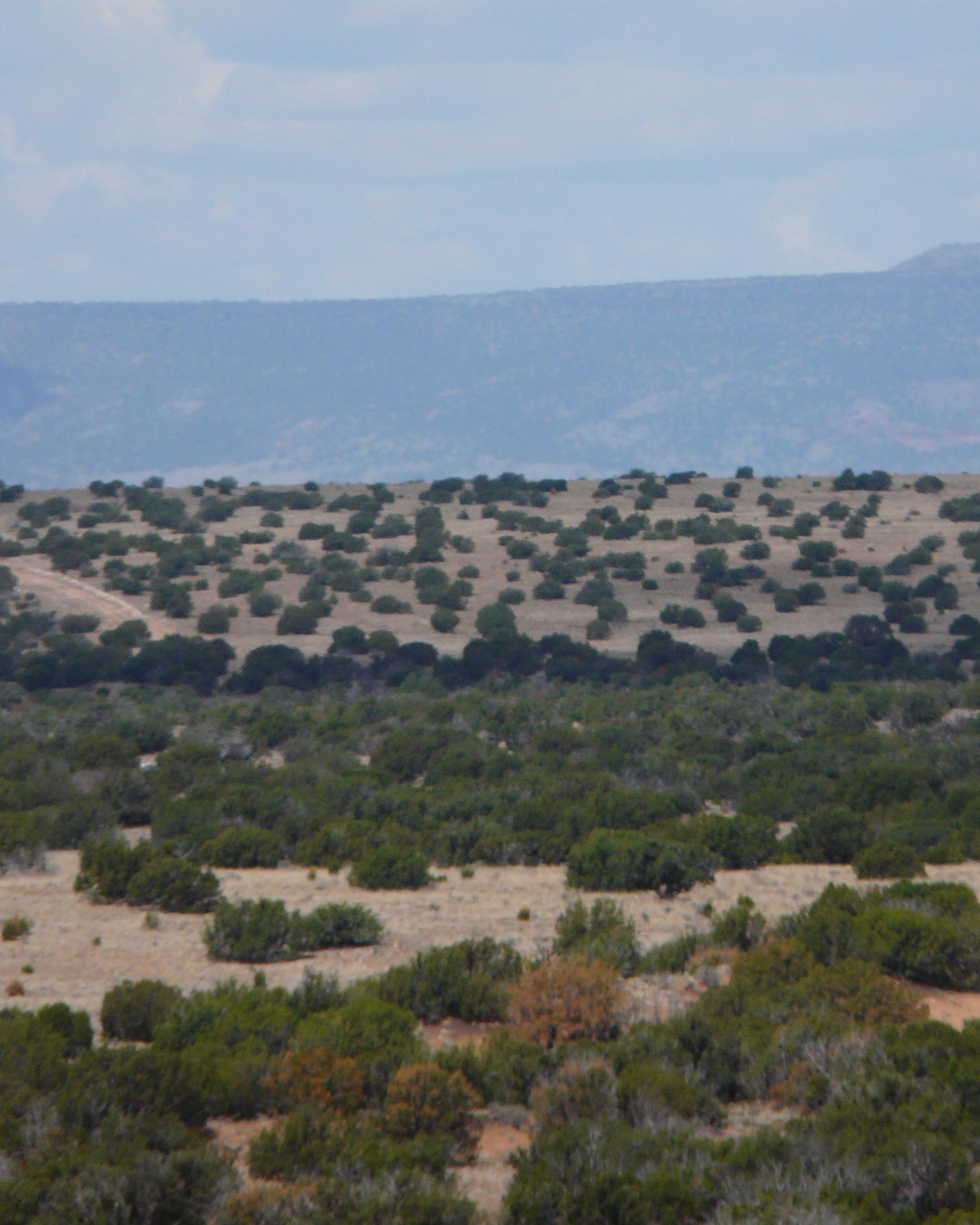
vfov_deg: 2.9
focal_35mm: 657
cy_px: 612
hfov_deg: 2.4
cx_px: 573
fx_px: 23818
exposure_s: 1/500
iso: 100
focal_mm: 82.8
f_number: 6.3
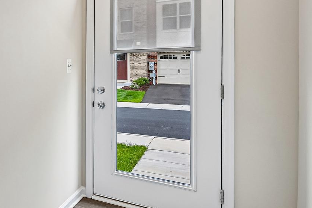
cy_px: 68
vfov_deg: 38.4
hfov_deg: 41.4
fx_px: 295
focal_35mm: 34
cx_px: -49
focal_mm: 14
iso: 100
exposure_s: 1/20
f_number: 8
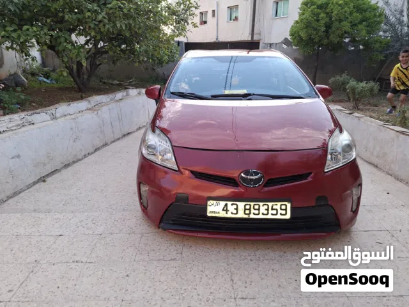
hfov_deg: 73.9
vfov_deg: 58.9
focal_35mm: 23
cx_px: 204
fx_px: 272
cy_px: 154
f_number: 1.8
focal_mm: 5.54
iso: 50
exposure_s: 1/100
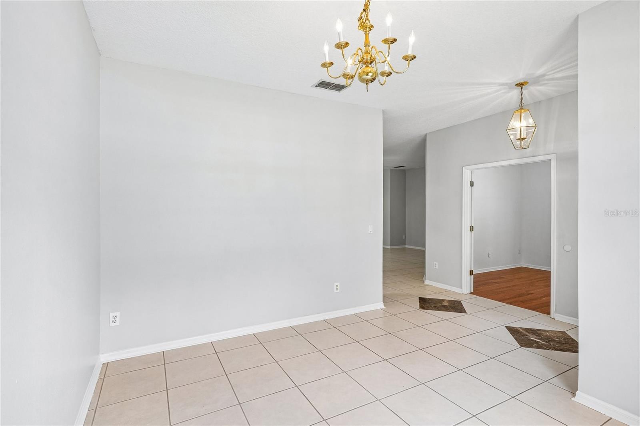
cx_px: 320
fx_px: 302
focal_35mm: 17
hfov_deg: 93.3
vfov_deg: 70.4
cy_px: 213
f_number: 9
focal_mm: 17
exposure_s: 1/20
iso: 400
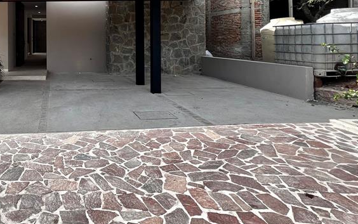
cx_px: 51
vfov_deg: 46.4
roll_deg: +0.1
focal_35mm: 25
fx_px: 244
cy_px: 41
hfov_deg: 63.4
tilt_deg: +0.4
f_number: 1.8
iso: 32
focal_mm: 1.57
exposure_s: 1/483
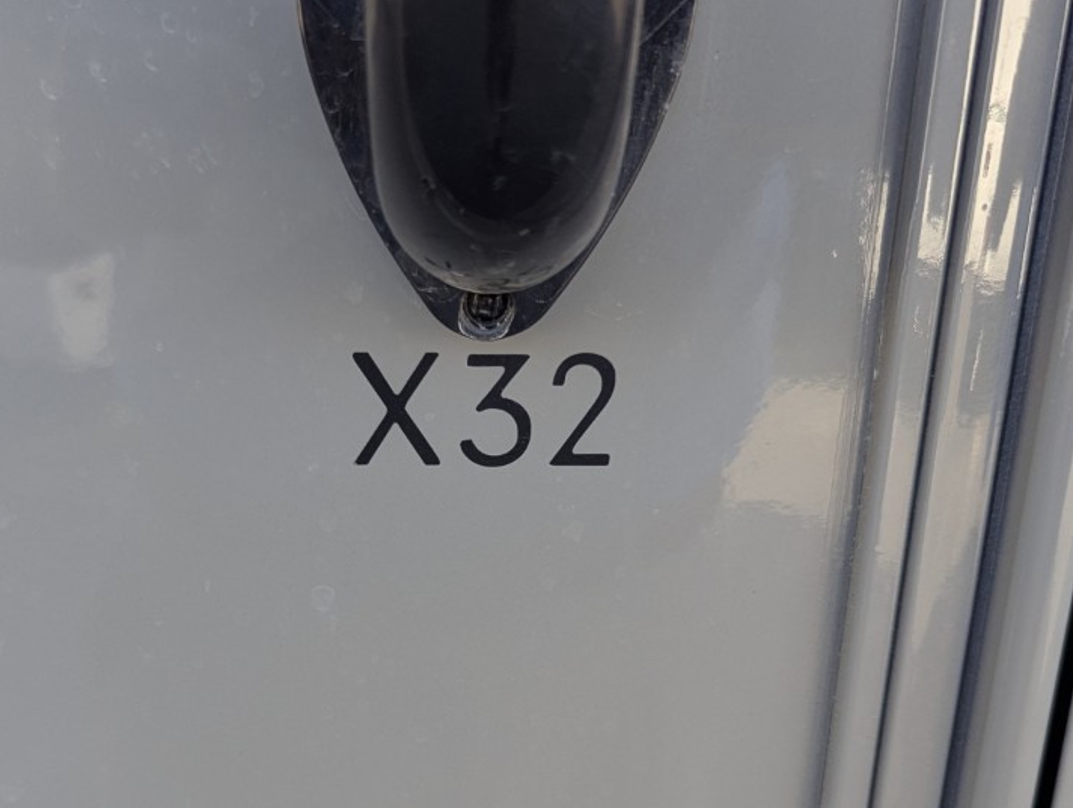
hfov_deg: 40.3
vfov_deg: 30.4
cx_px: 456
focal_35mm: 47
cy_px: 615
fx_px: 1459
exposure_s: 1/236
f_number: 1.85
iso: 86
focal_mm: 6.81
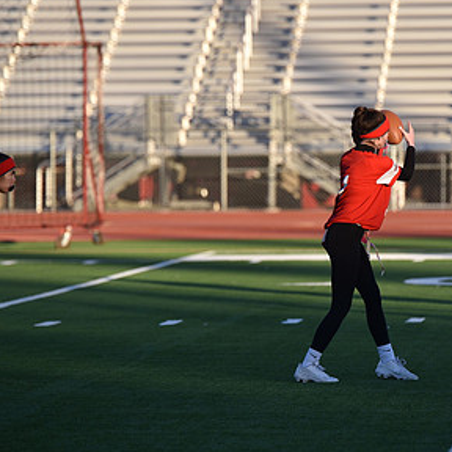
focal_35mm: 291
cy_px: 181
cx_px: 366
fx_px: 4299
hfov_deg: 6.0
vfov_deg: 6.0
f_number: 2.8
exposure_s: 1/1250
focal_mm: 170
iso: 160
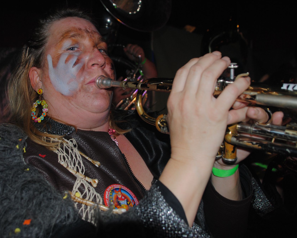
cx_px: 126
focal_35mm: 31
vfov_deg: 47.1
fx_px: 273
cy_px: 118
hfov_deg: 56.9
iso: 200
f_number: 3.5
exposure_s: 1/60
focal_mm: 18
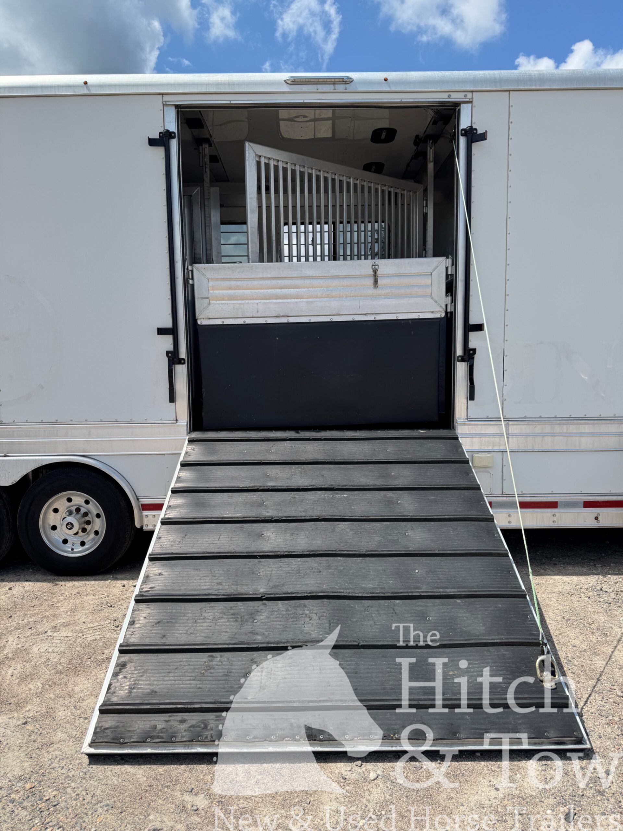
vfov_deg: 71.6
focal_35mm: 24
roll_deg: +1.4
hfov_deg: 56.8
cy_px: 416
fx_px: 576
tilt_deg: -3.3
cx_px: 312
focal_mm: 6.76
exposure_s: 1/4950
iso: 80
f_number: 1.78
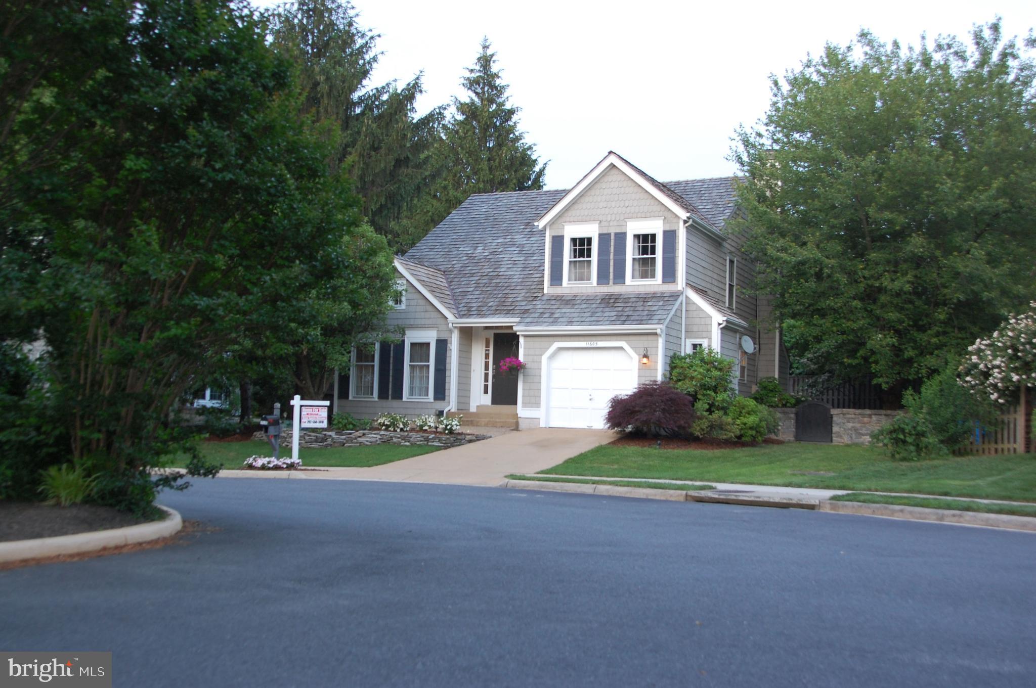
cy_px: 344
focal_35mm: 36
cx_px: 518
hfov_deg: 53.2
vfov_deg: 36.8
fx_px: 1035
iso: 400
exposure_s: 1/60
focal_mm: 24
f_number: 4
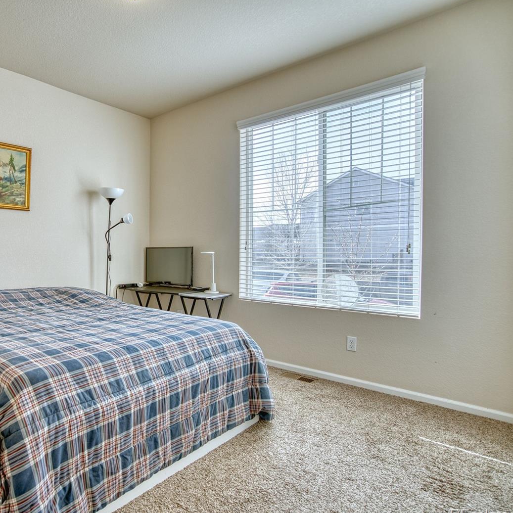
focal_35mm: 21
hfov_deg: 68.0
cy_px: 260
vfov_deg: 72.1
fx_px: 352
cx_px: 135
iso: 500
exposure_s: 1/250
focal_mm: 16
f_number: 4
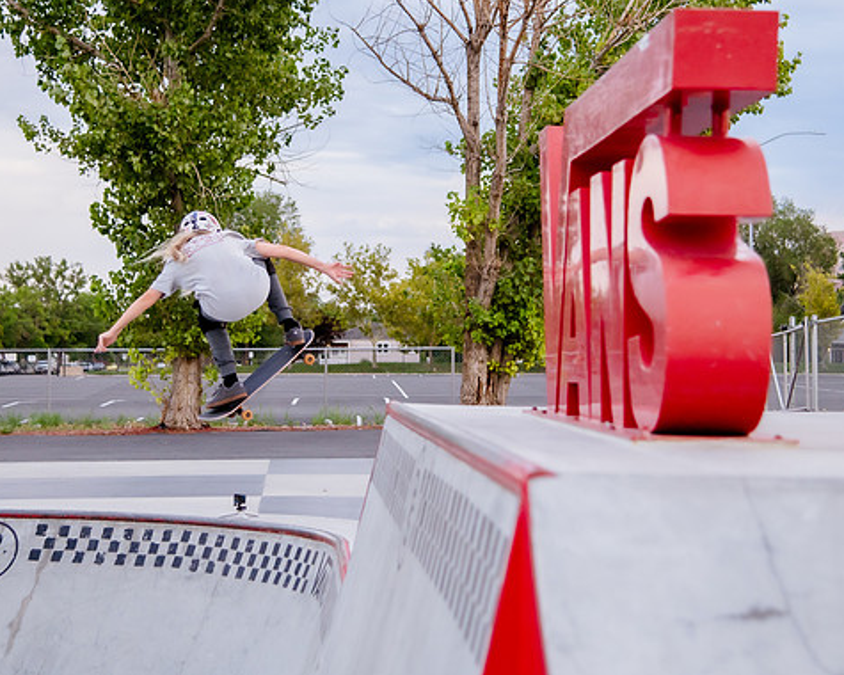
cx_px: 433
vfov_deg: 18.0
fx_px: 2123
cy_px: 261
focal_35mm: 85
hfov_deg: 22.5
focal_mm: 58
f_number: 4
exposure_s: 1/640
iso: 2500
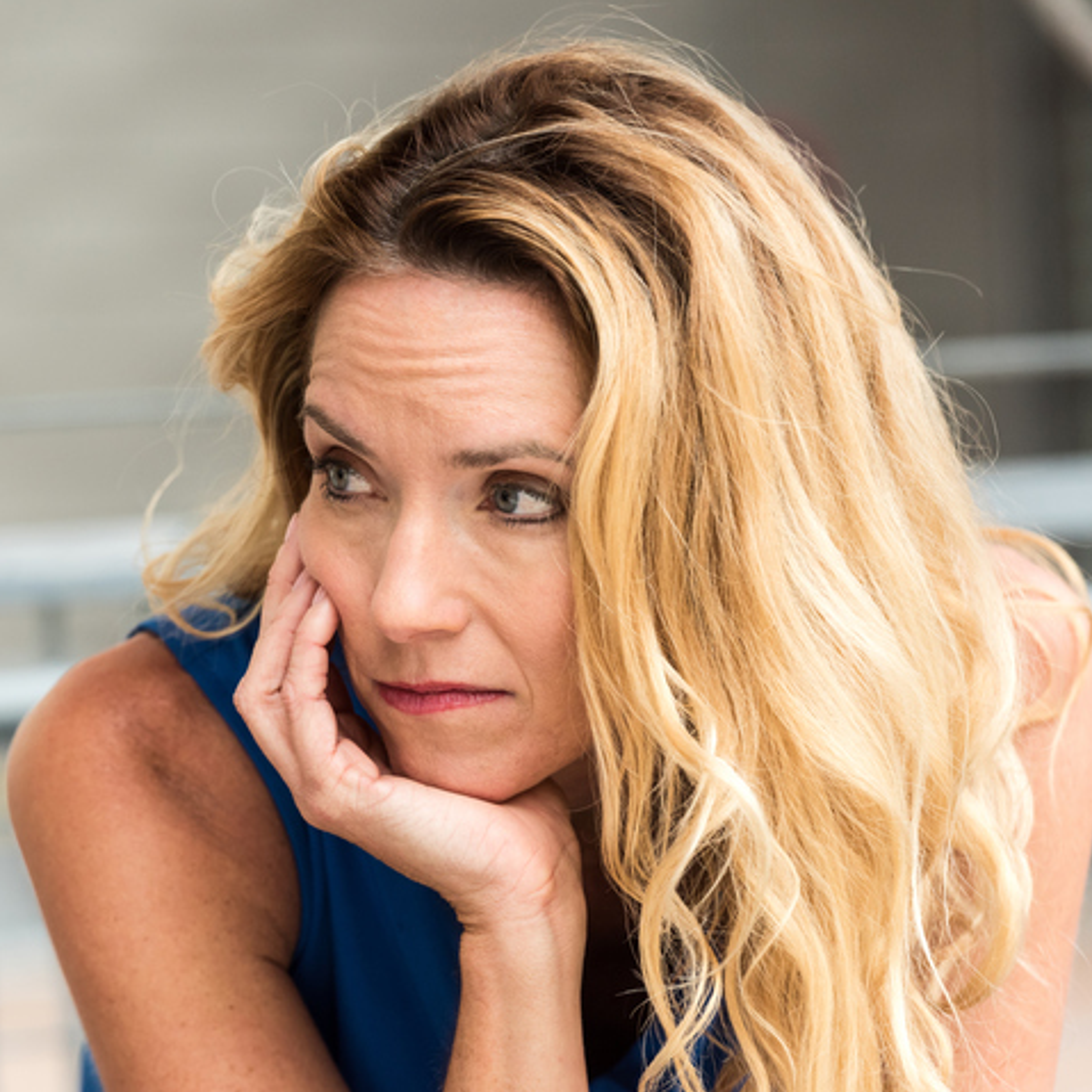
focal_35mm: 244
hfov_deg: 7.2
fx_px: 8708
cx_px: 310
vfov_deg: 7.2
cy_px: 548
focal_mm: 190
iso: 800
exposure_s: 1/400
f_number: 5.6
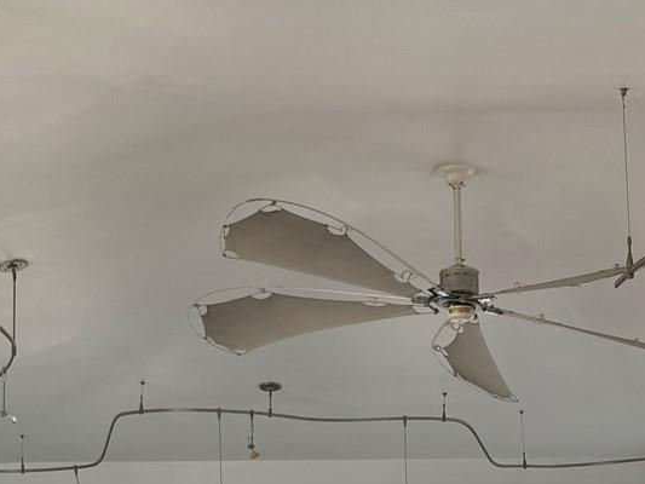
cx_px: 478
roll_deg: +1.6
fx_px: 1454
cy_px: 607
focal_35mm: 78
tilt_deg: +0.3
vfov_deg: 17.8
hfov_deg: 24.8
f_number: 1.8
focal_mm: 4.25
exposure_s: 1/120
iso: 80
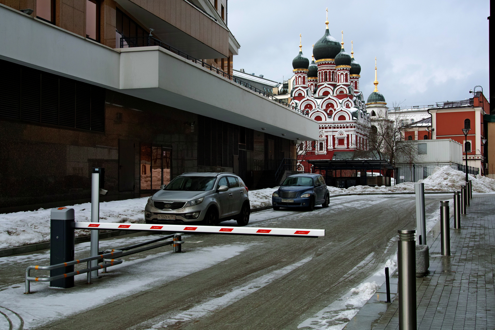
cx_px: 248
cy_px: 165
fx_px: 632
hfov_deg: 42.7
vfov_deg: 29.2
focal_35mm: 46
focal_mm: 35
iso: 100
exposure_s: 1/80
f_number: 8
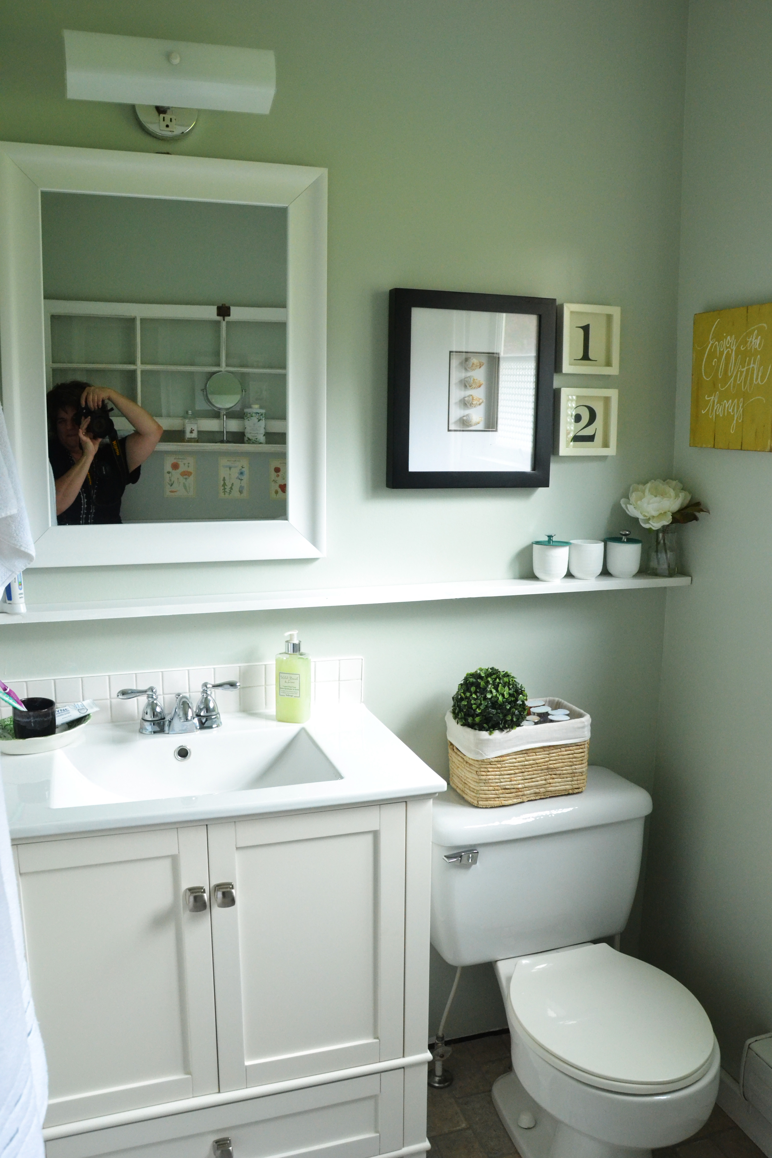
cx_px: 386
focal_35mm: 27
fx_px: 868
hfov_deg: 47.9
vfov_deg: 67.4
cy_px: 579
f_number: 8
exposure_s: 1/30
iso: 2200
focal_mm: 18
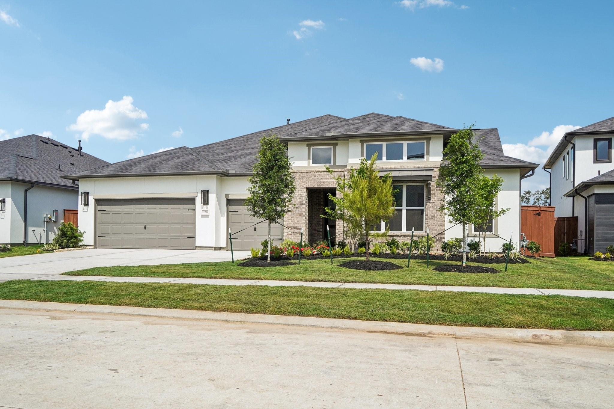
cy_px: 204
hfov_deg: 67.4
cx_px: 307
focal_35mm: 27
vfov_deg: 47.9
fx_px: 460
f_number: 8
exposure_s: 1/2000
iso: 500
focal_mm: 27
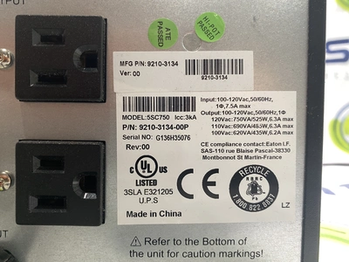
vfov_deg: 53.1
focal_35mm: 26
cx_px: 174
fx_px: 262
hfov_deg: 67.3
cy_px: 131
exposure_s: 1/60
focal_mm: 4.25
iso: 160
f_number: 1.8
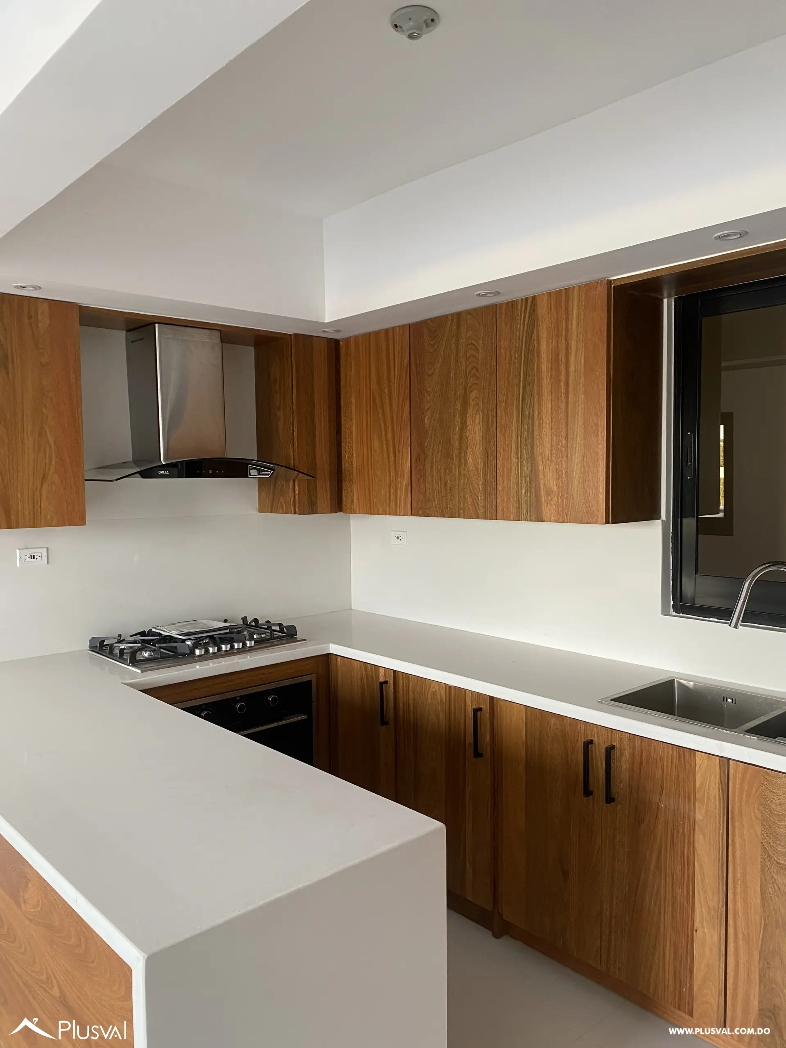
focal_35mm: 26
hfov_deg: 53.1
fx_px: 787
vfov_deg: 67.3
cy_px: 524
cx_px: 393
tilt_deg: -3.4
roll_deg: -0.2
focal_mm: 4.25
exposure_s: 1/84
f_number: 1.8
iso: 125
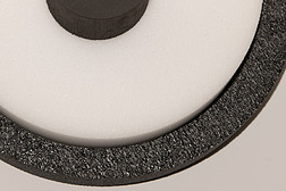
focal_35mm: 152
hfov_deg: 13.5
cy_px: -5
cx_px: 100
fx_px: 1207
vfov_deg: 9.0
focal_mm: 66
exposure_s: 1/60
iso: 64
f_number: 11
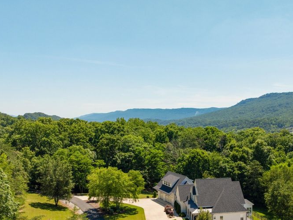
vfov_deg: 37.6
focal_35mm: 37
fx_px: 313
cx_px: 194
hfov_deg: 49.3
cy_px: 167
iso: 200
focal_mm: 12.29
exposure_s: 1/640
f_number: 7.1
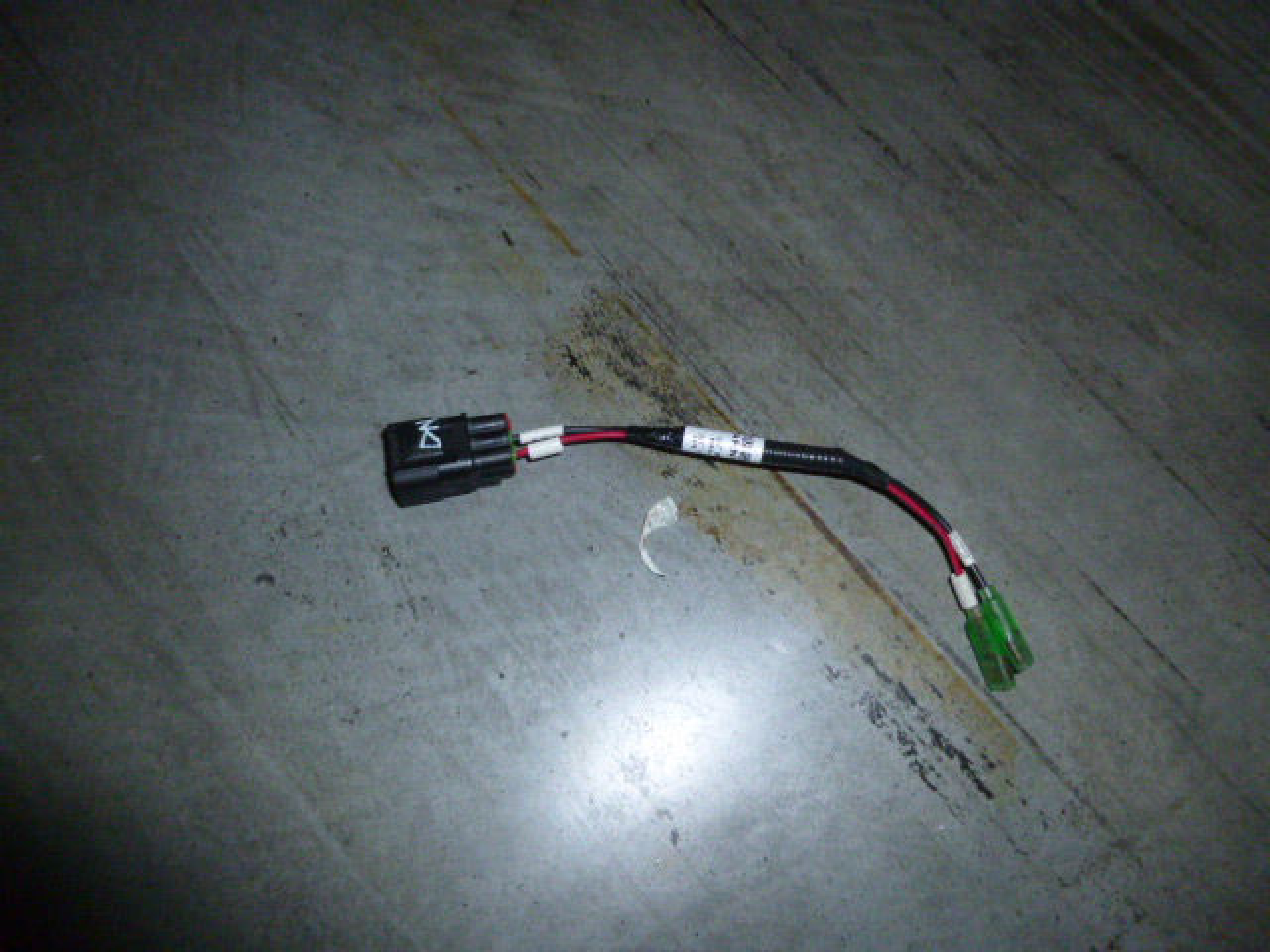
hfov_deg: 69.4
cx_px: 635
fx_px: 917
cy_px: 476
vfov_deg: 54.9
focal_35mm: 25
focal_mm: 4.5
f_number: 3.1
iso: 400
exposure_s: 1/250
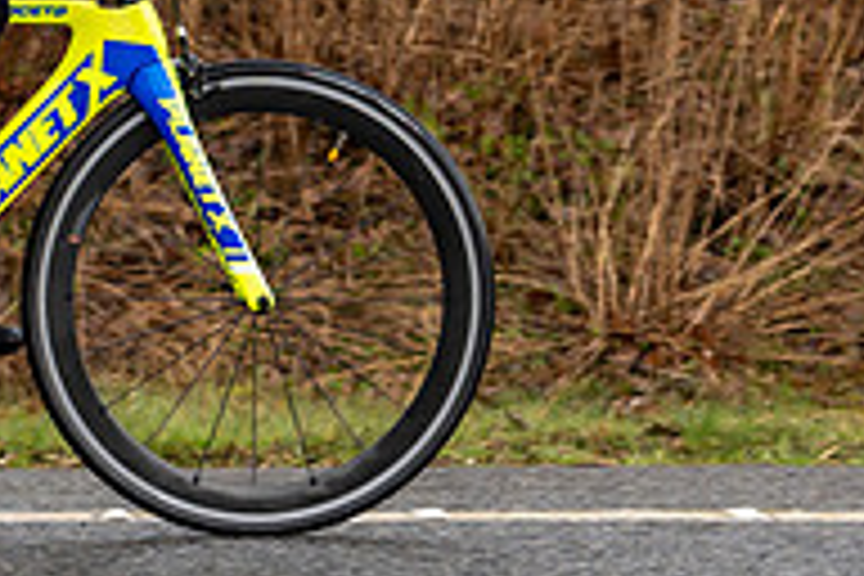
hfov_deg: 5.5
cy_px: -242
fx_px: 9023
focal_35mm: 376
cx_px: 157
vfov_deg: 3.6
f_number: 3.5
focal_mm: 88
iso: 400
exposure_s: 1/1000
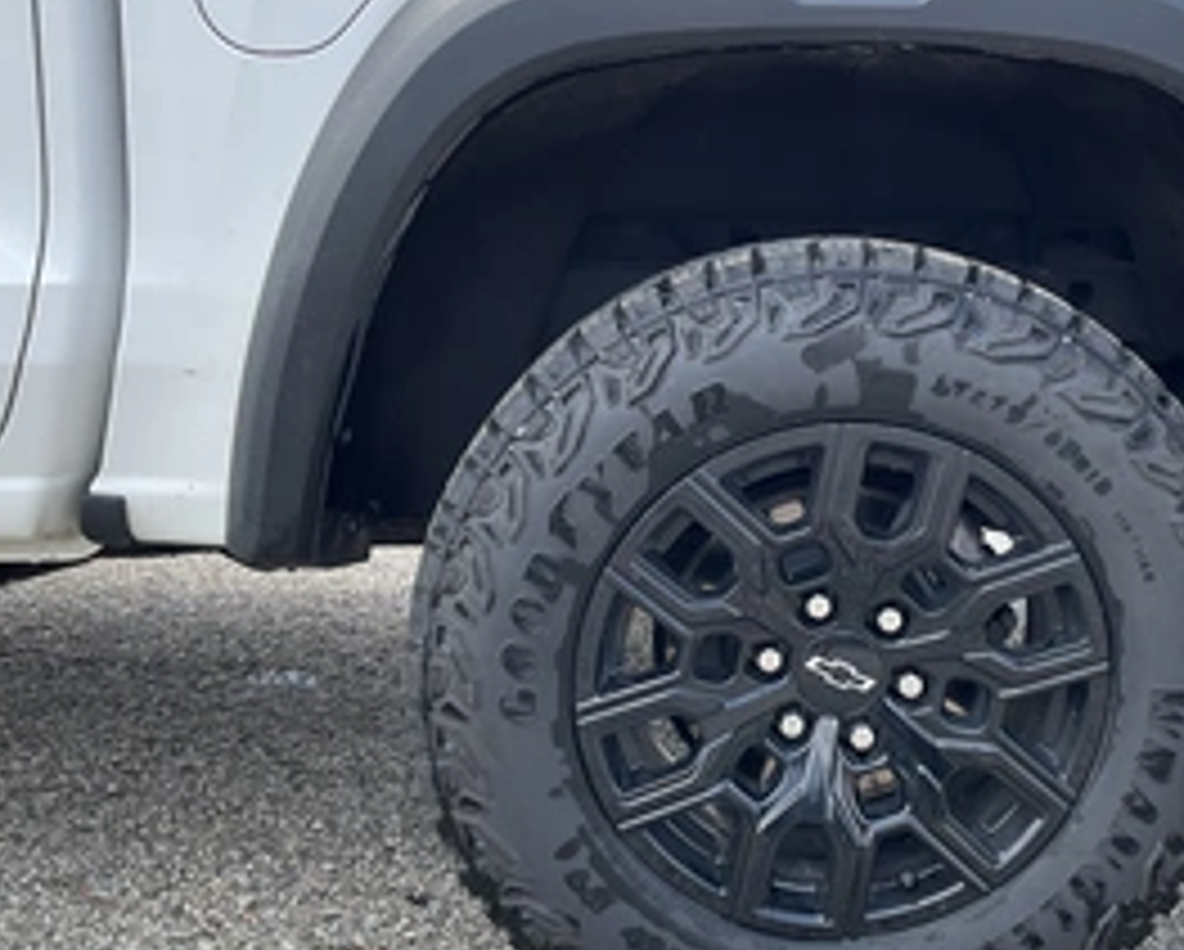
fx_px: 1508
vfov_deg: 34.9
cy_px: 500
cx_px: 801
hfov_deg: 42.2
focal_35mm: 43
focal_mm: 3
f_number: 1.8
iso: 25
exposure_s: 1/370
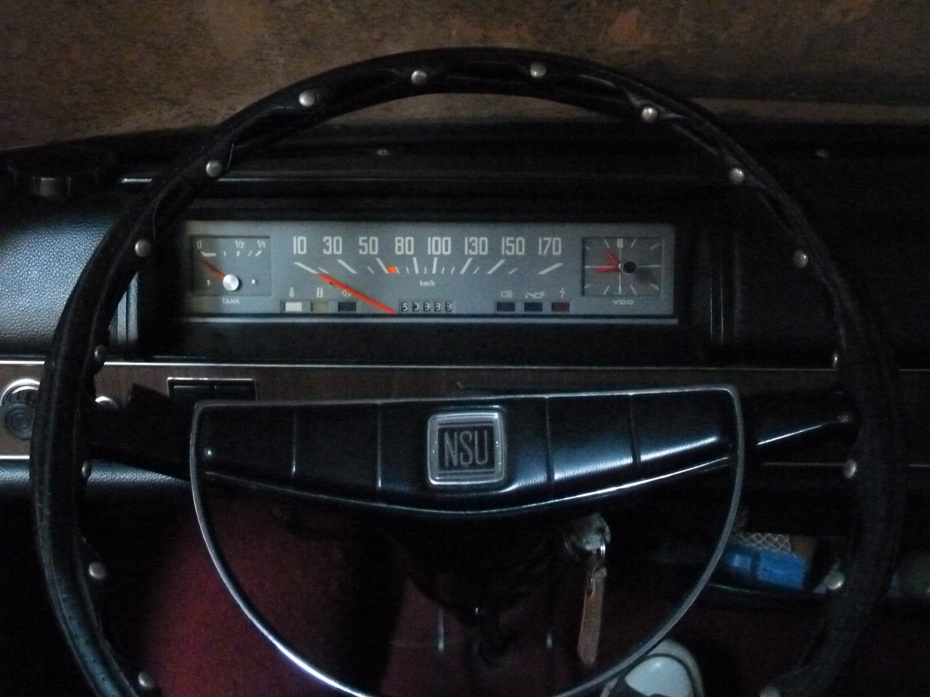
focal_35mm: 43
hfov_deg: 43.9
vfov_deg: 33.6
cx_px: 465
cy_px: 348
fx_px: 1155
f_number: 3
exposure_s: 1/15
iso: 1600
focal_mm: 7.6
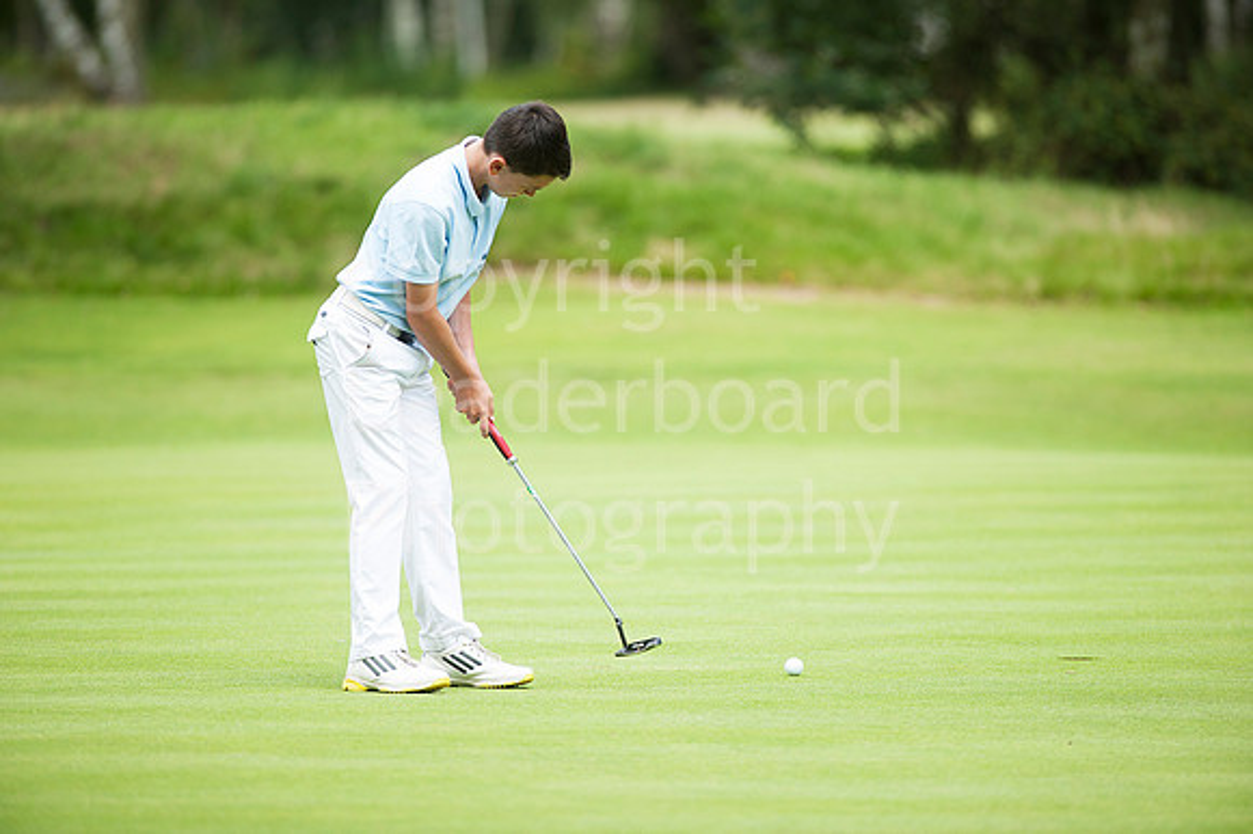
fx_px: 10435
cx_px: 626
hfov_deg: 6.9
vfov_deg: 4.6
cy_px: 417
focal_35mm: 300
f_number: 4.5
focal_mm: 300
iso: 400
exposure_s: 1/1600
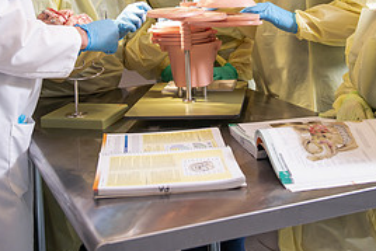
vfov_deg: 19.7
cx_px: 209
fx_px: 700
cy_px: -8
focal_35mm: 67
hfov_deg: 30.0
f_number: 3.5
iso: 320
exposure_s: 1/200
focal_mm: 31
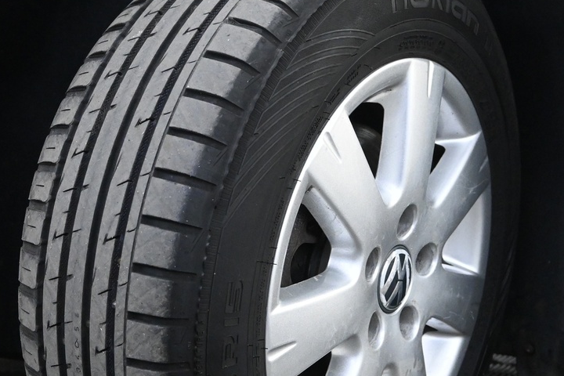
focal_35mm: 54
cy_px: 249
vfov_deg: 24.9
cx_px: 277
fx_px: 846
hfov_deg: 36.9
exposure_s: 1/50
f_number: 3.5
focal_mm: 16
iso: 3200
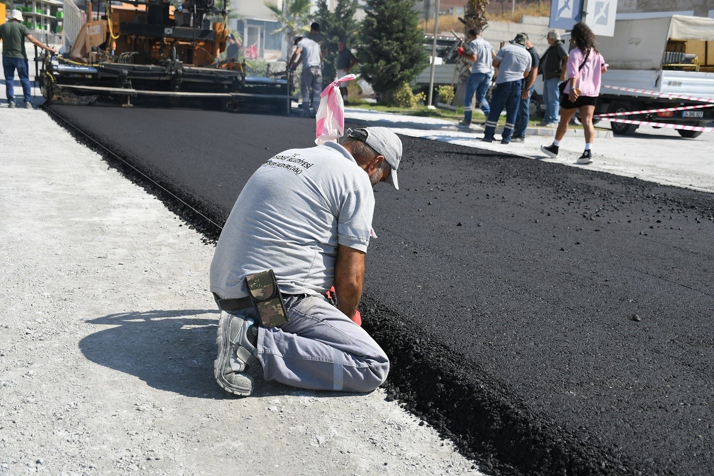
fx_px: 773
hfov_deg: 49.6
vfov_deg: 34.2
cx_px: 357
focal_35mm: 39
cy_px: 238
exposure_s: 1/1600
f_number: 3.8
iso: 180
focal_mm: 26
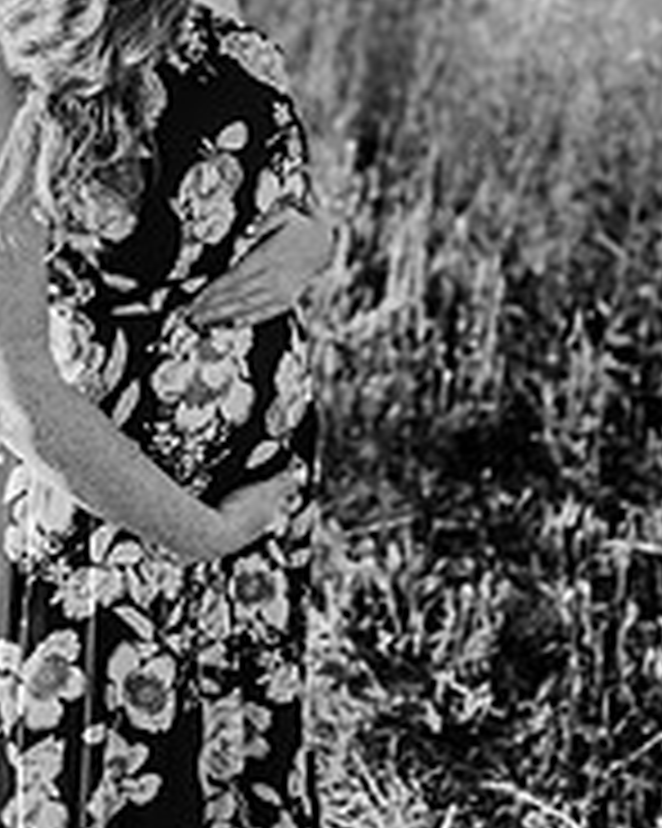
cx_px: 203
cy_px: 202
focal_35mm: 55
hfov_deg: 27.4
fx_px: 1348
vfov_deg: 33.5
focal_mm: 24
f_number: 2.2
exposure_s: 1/1600
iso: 100
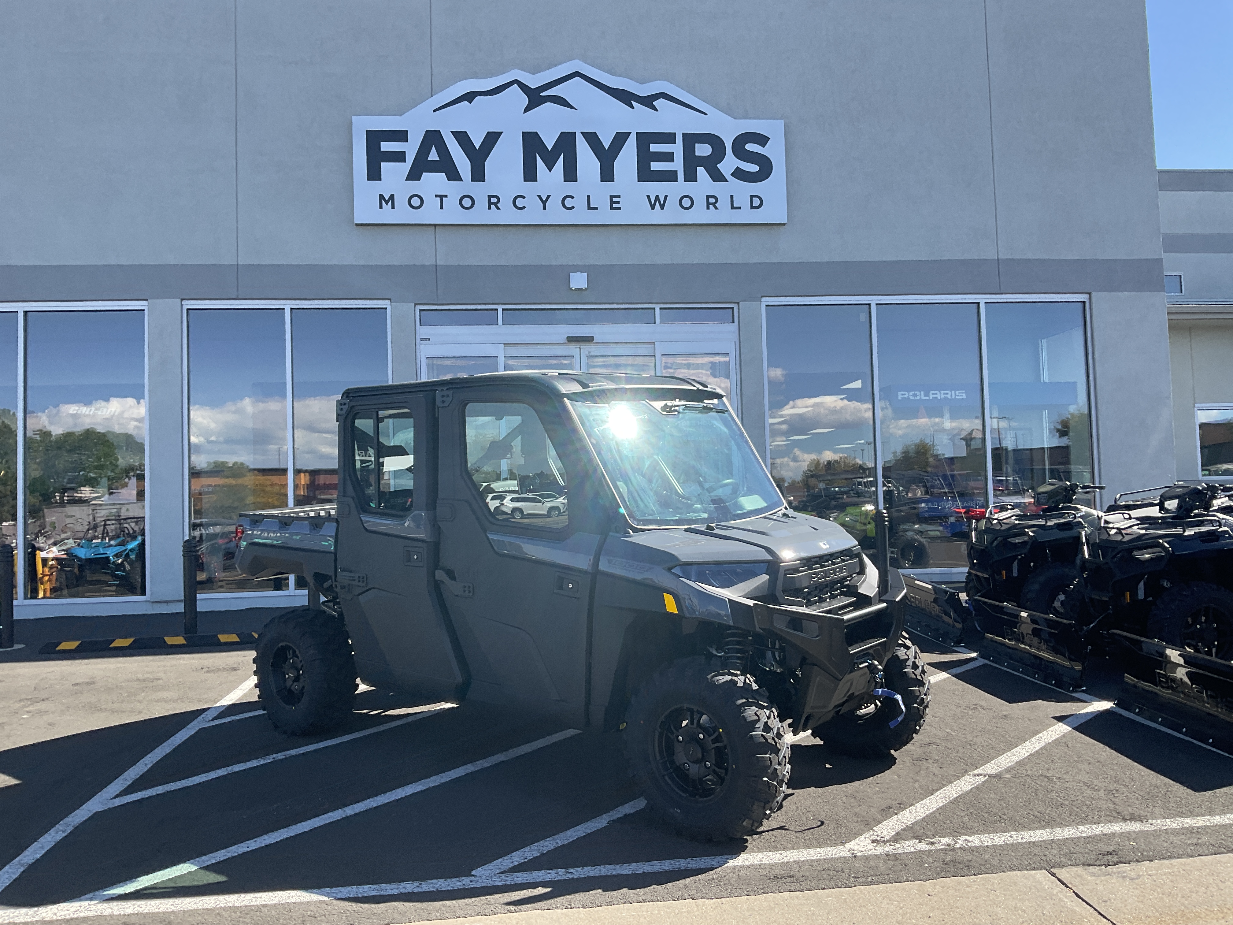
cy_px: 462
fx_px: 1033
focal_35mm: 29
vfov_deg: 48.2
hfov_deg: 61.7
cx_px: 616
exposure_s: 1/620
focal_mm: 3
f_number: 1.8
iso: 16
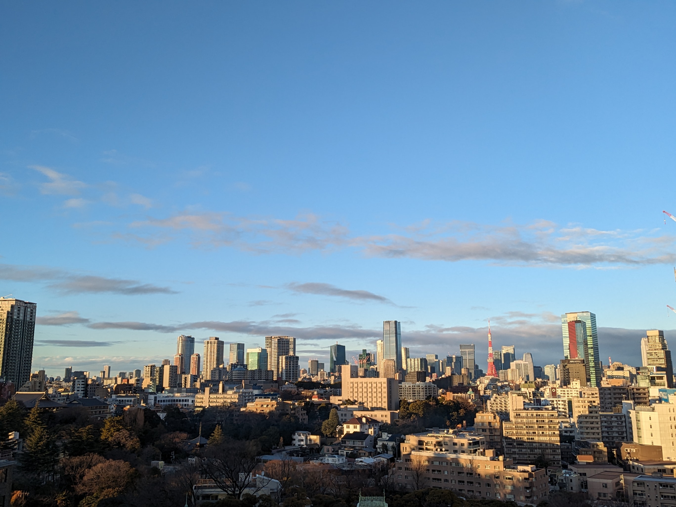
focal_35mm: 24
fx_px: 469
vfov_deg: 56.8
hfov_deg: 71.6
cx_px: 338
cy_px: 254
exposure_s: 1/1073
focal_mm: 4.53
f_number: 1.7
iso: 37
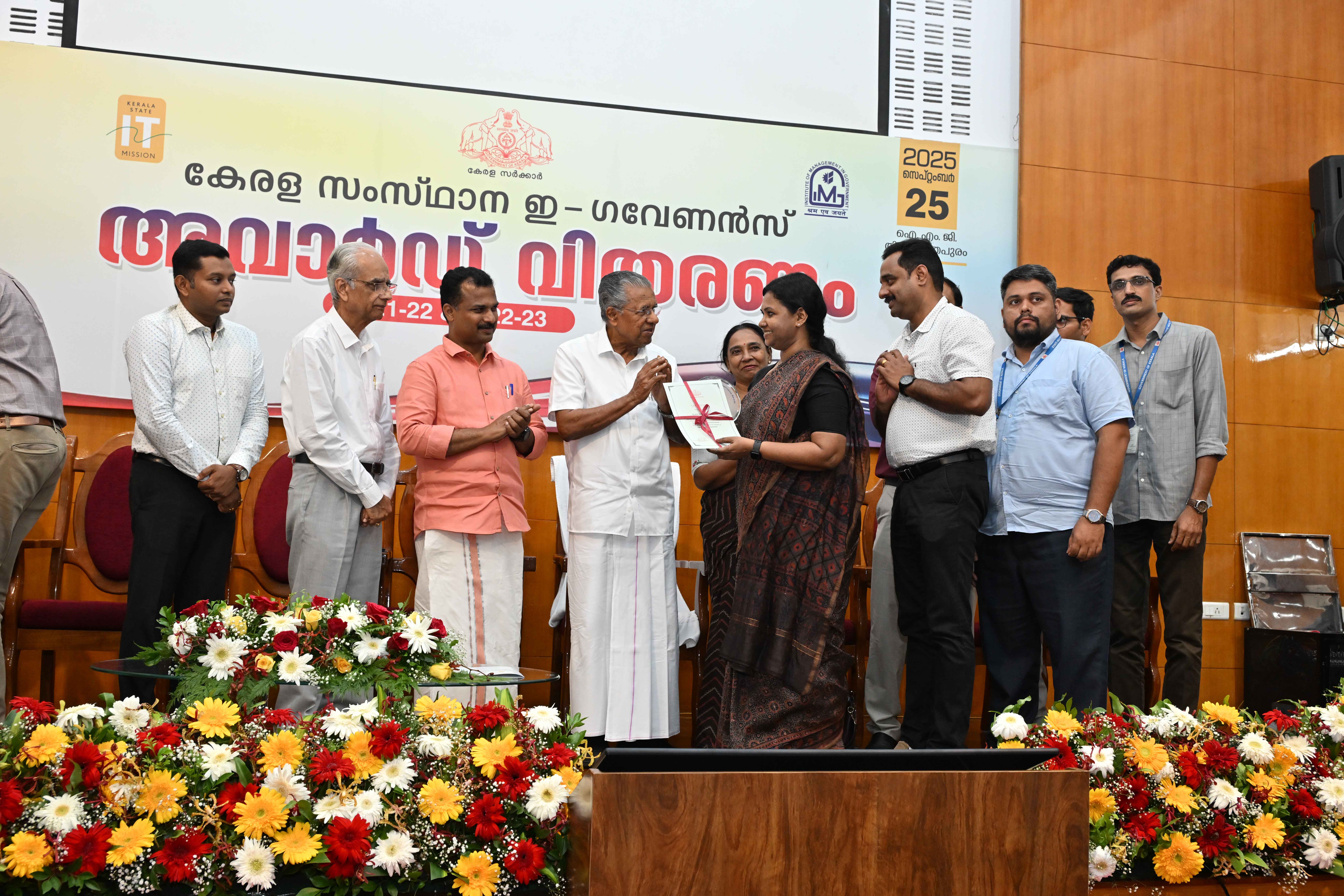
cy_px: 448
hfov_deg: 53.1
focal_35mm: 36
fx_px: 1344
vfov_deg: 36.9
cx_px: 672
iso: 2000
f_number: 5.6
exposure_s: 1/160
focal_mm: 36
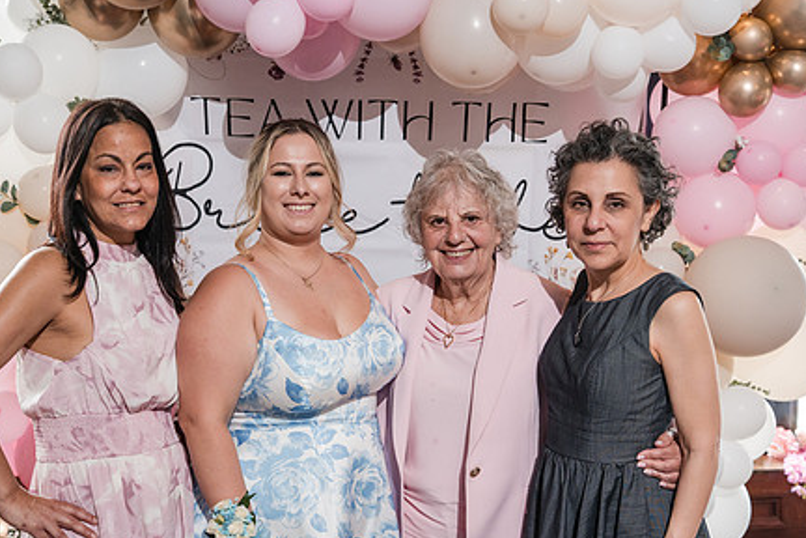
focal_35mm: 51
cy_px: 322
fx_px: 1142
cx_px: 354
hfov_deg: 38.8
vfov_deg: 26.4
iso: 2000
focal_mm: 38
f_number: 4
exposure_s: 1/250
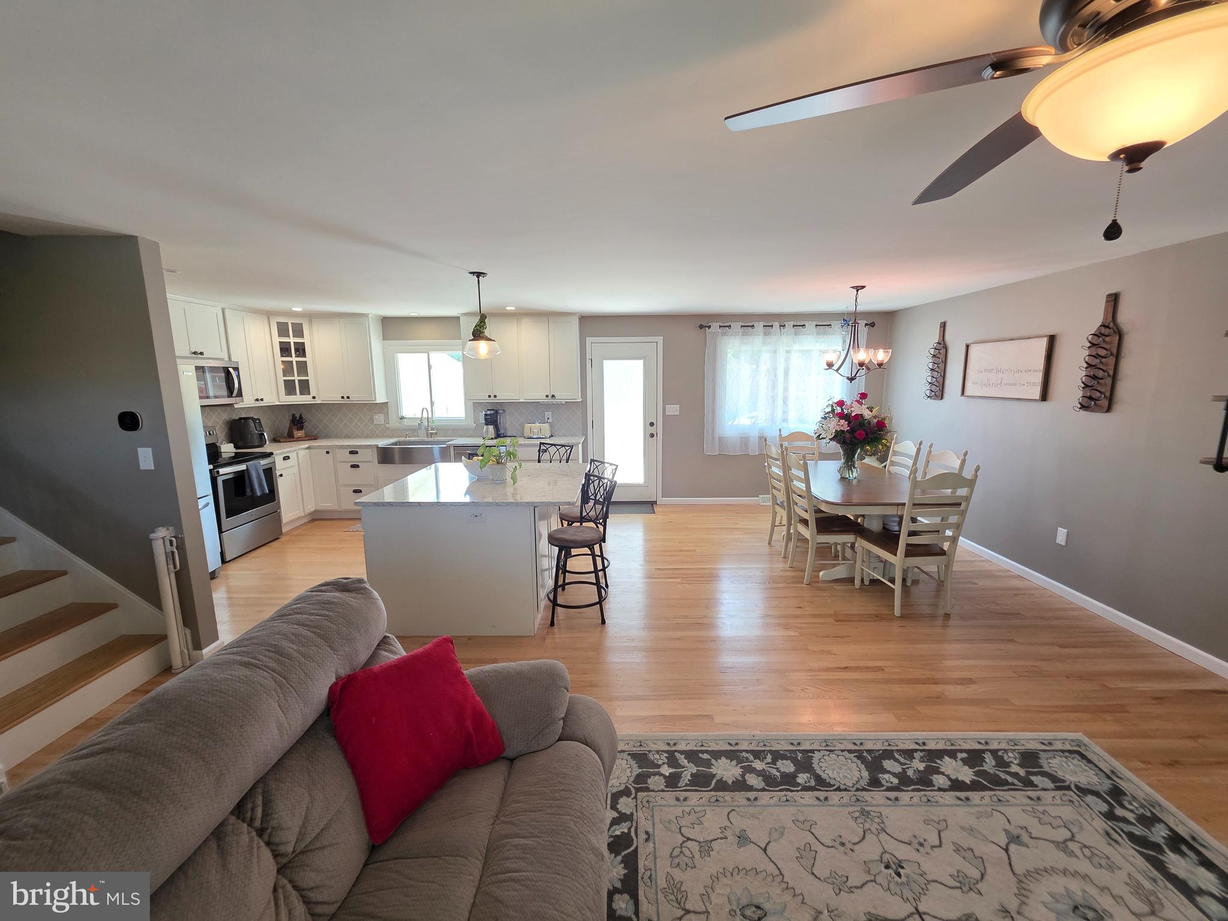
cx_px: 614
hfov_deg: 106.2
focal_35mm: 13
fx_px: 461
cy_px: 460
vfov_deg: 89.9
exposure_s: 1/60
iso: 160
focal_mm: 2.2
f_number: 1.9
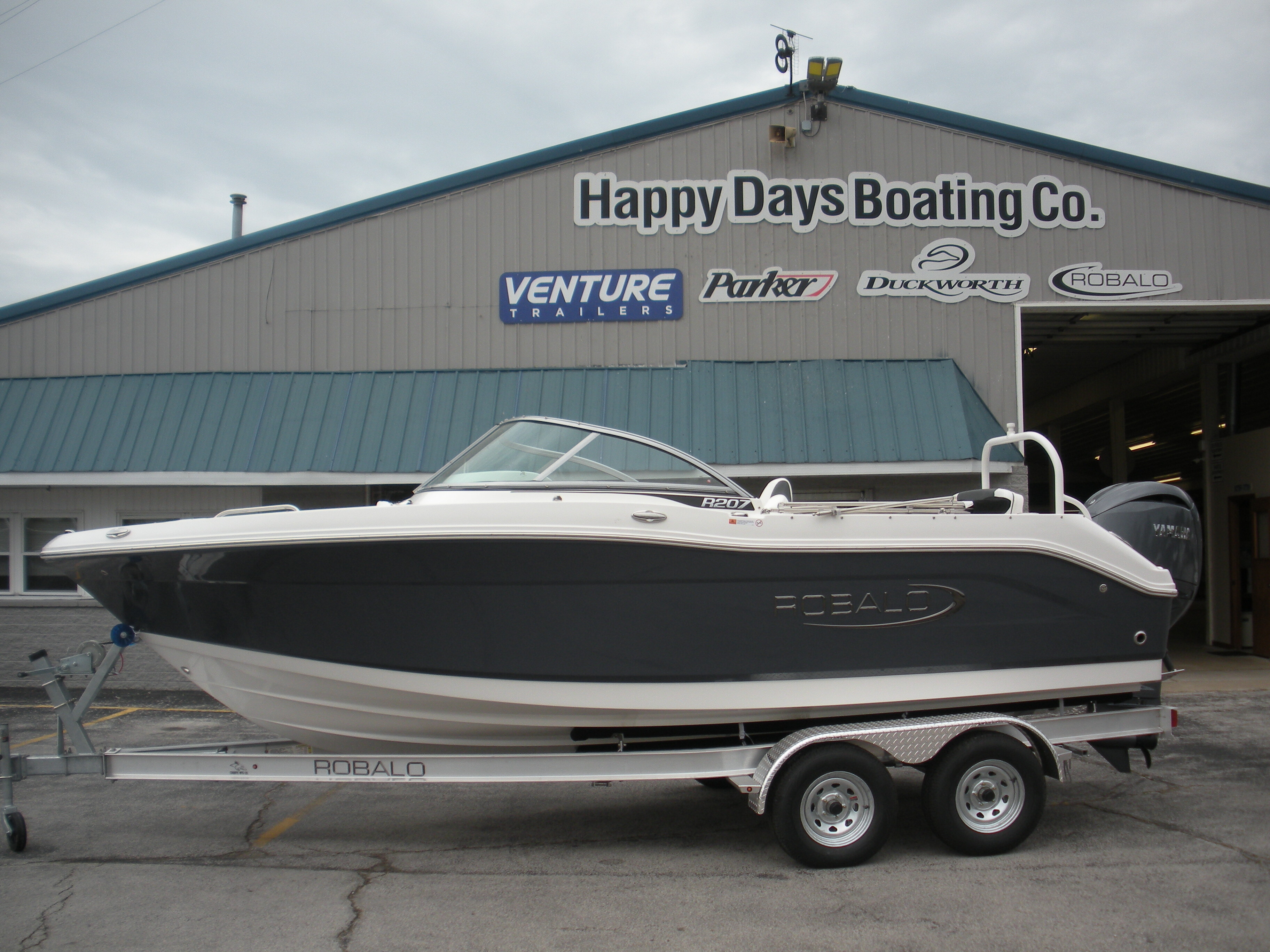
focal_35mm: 35
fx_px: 1284
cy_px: 476
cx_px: 635
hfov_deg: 52.6
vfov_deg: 40.7
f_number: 3.5
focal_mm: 6.3
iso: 64
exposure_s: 1/437
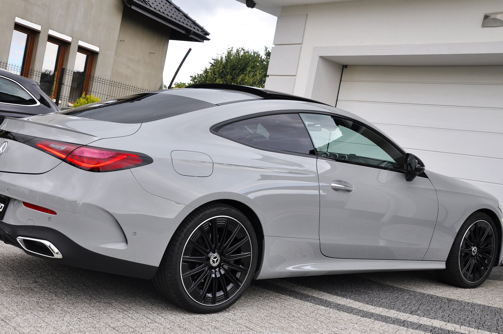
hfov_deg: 38.2
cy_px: 171
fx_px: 726
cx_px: 228
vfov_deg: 25.9
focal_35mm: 52
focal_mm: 28
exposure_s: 1/160
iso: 250
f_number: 6.3
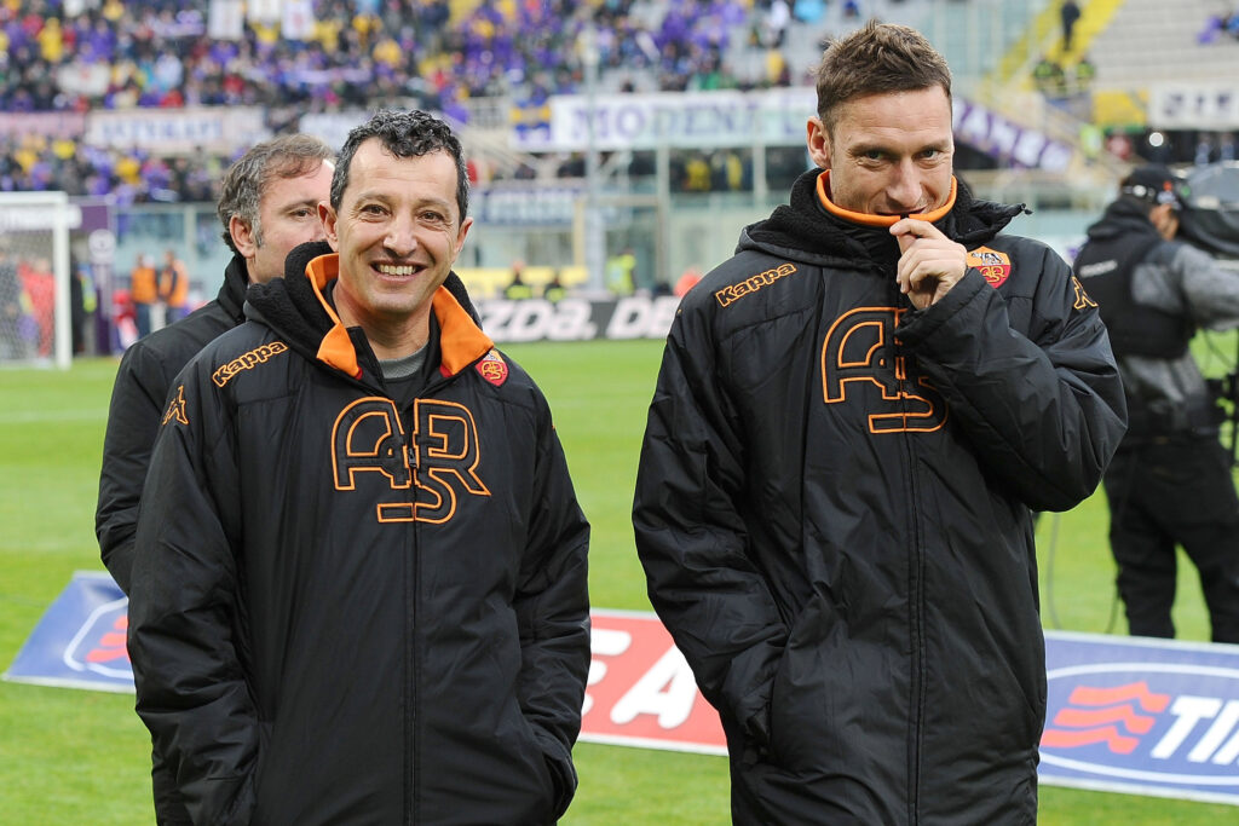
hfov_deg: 25.4
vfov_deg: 17.1
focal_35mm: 80
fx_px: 2754
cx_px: 620
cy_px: 413
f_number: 3.5
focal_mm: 80
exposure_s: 1/400
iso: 800
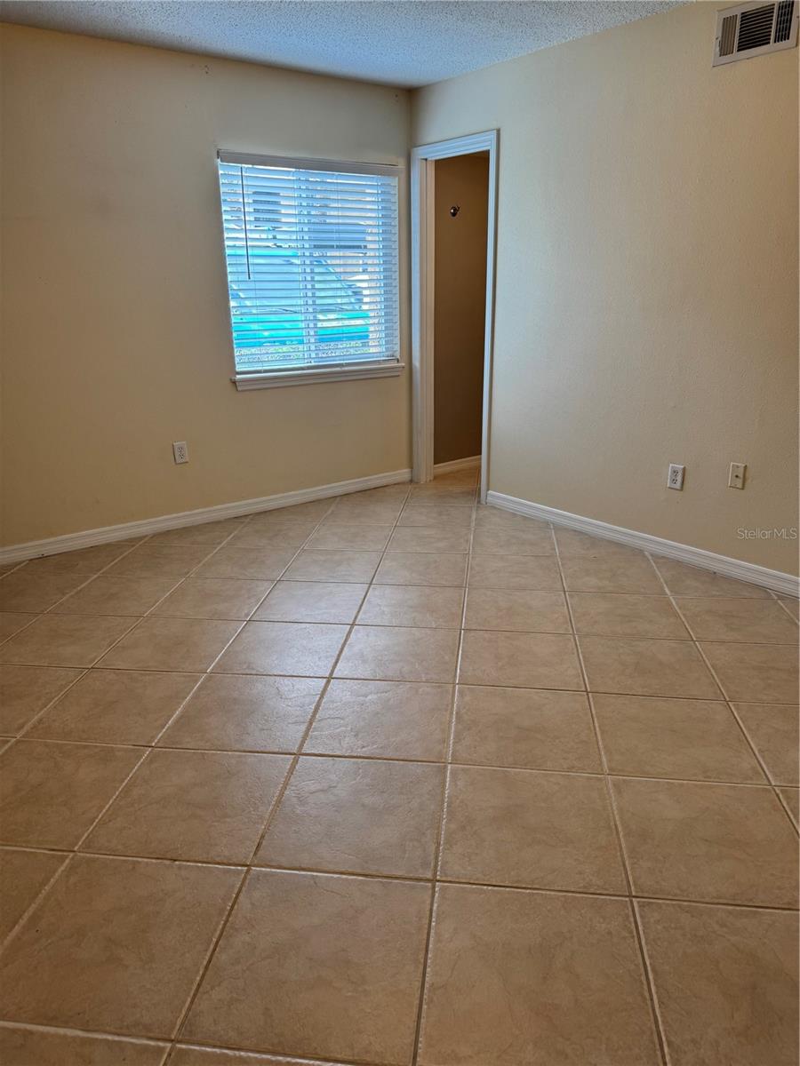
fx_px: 740
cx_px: 400
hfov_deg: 56.8
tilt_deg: -18.5
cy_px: 533
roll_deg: +0.6
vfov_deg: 71.6
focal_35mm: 24
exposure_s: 1/120
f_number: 1.78
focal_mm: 6.76
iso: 125
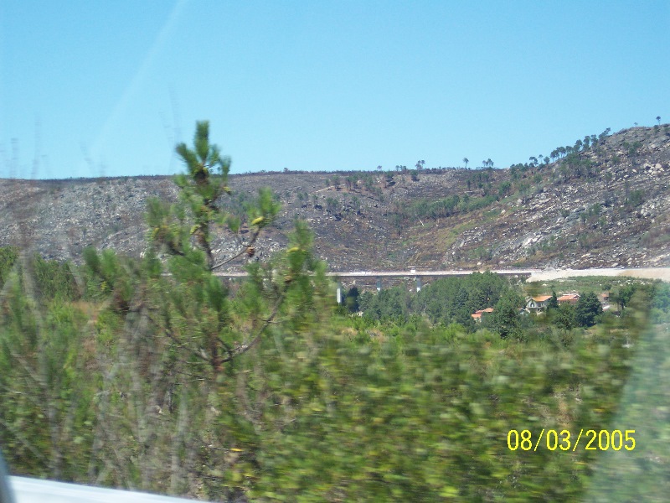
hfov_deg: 17.3
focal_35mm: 114
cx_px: 335
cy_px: 252
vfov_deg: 13.0
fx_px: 2206
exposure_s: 1/500
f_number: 4.8
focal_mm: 24
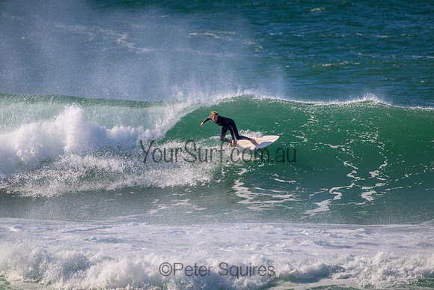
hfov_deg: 2.6
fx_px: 9646
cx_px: 217
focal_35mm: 800
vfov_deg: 1.7
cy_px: 145
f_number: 11
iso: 1250
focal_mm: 800
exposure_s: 1/2000
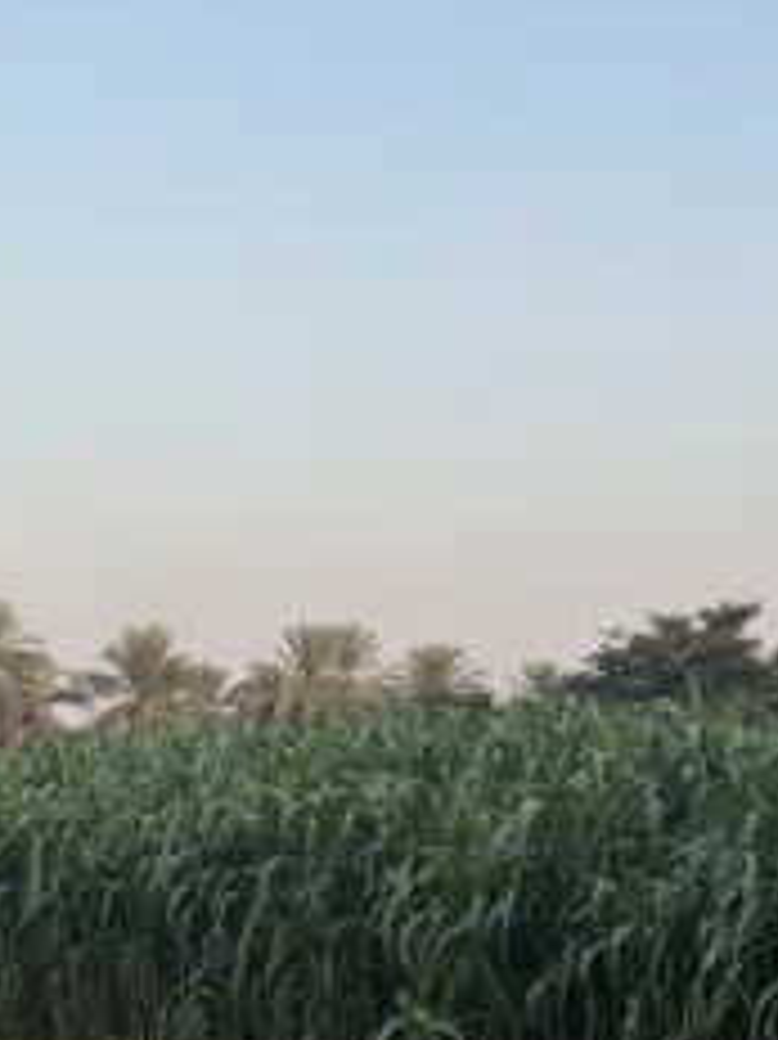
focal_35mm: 83
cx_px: 409
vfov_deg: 23.3
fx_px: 2490
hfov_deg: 17.8
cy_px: 819
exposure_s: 1/582
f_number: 1.78
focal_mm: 6.76
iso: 64
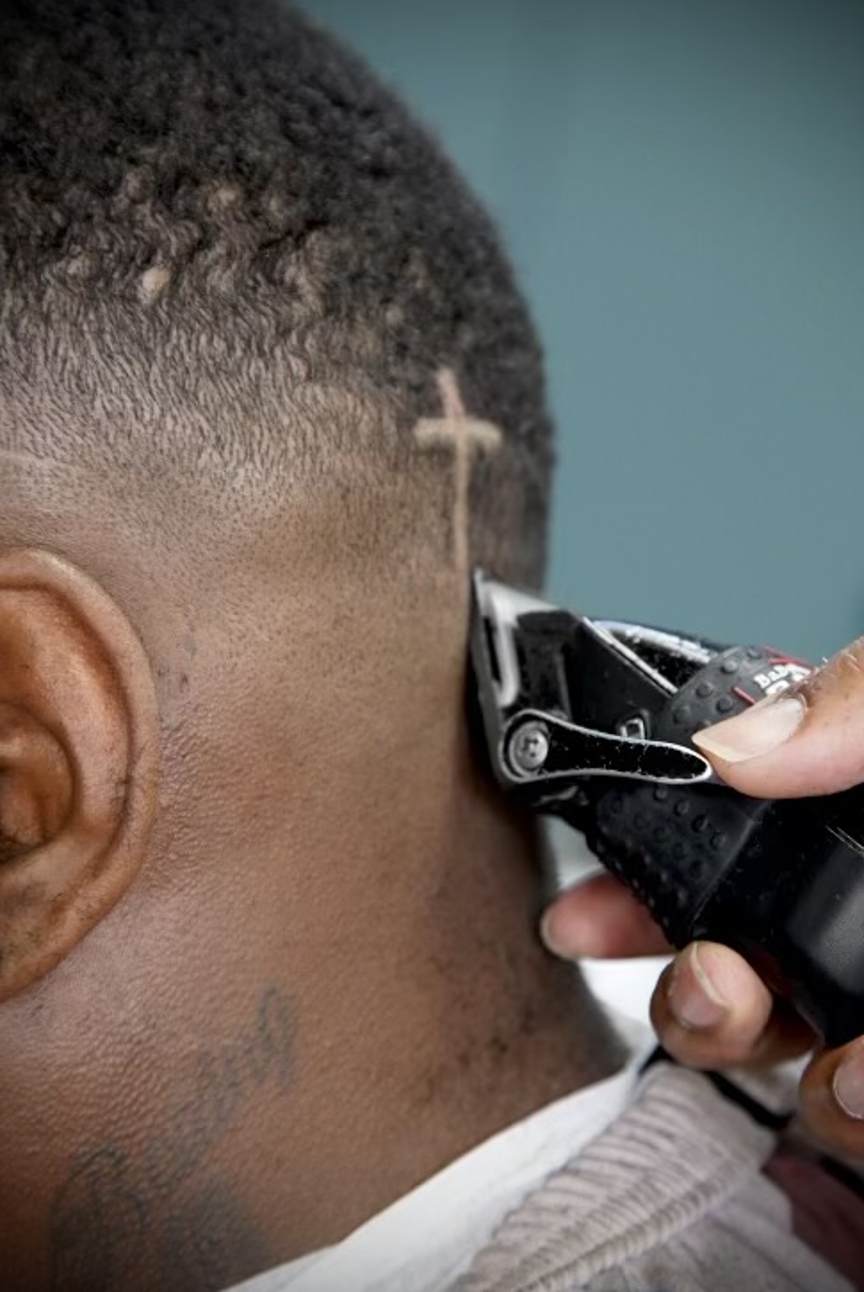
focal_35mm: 117
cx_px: 479
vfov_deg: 17.5
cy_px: 650
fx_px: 4202
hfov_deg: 11.7
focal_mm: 105
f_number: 4
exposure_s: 1/160
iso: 4000
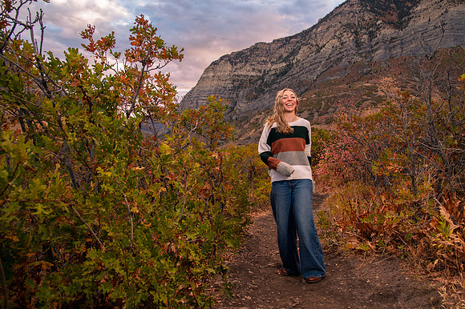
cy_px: 145
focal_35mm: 26
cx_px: 247
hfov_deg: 70.4
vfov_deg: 50.3
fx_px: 329
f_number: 5.6
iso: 1250
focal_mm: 24
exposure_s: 1/160
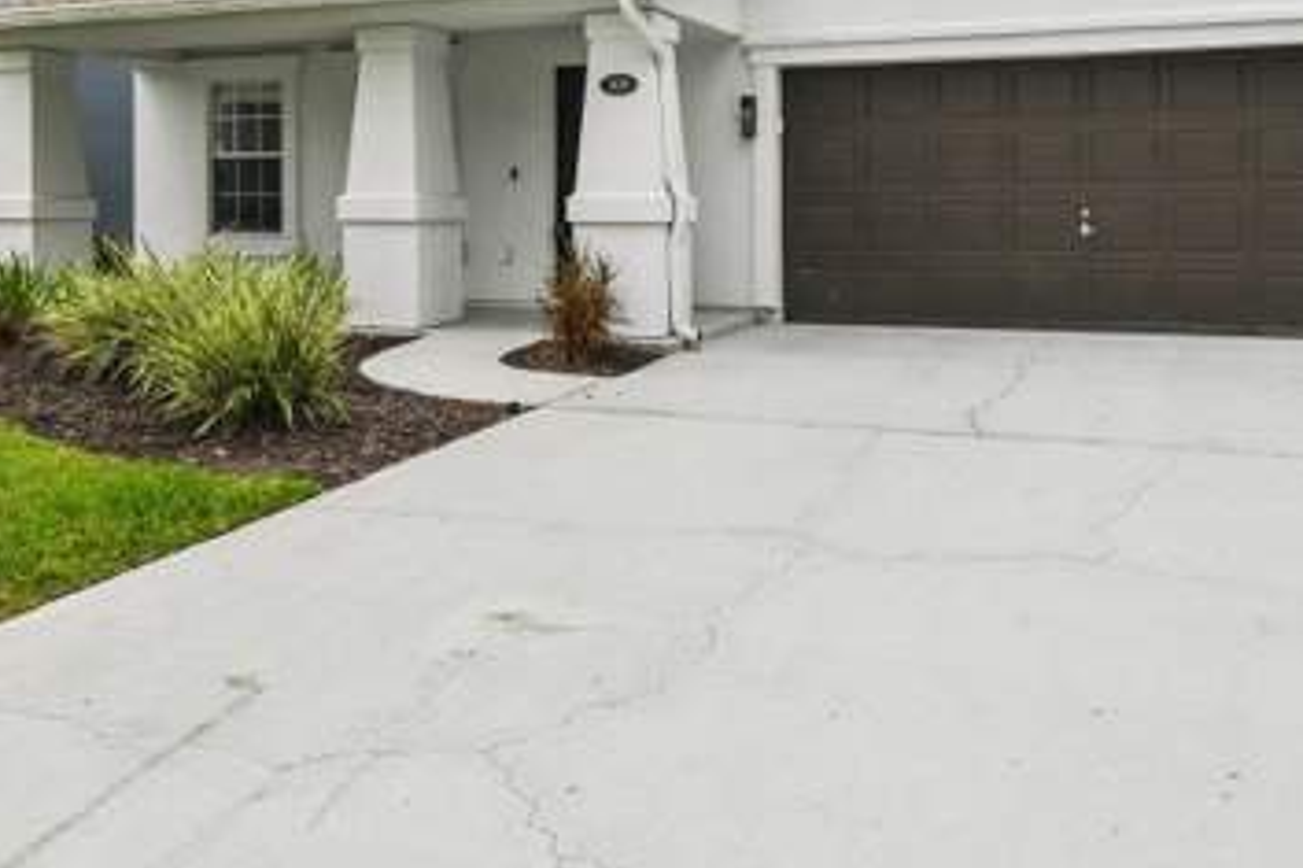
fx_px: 1230
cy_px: 199
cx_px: 646
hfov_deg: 55.8
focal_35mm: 34
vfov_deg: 37.7
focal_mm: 10
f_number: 8
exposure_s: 1/800
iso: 800
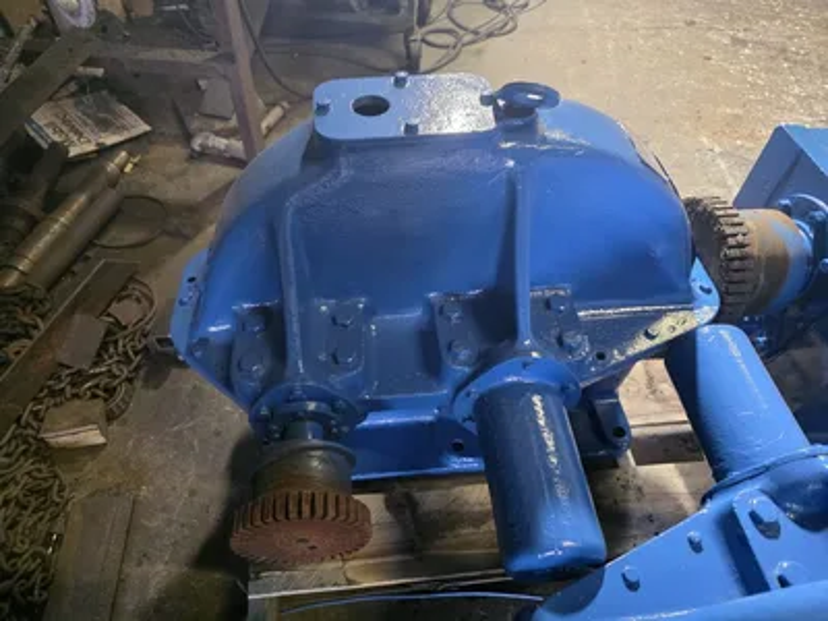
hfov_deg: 73.9
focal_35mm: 23
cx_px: 414
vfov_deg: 58.9
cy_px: 310
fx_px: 550
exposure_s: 1/120
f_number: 1.7
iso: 1600
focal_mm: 6.3
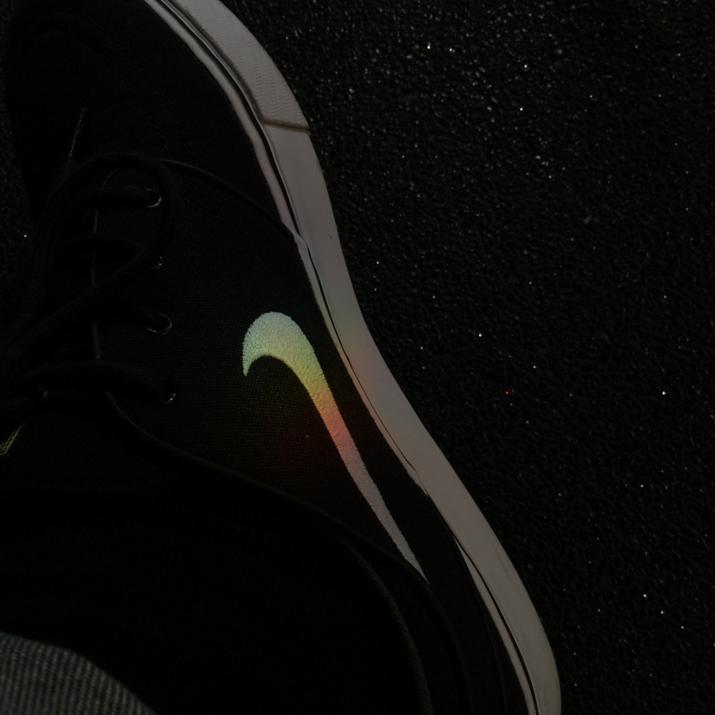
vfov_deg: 47.2
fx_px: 818
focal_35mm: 35
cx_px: 355
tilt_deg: -74.3
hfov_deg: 47.2
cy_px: 347
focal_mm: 4.15
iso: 25
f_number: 2.2
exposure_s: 1/121
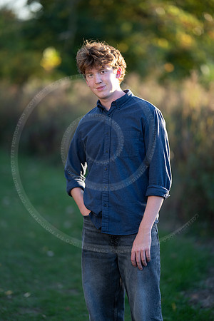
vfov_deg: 23.9
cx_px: 107
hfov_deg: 16.1
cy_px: 160
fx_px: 758
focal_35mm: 85
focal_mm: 85
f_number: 1.3
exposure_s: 1/800
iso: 125
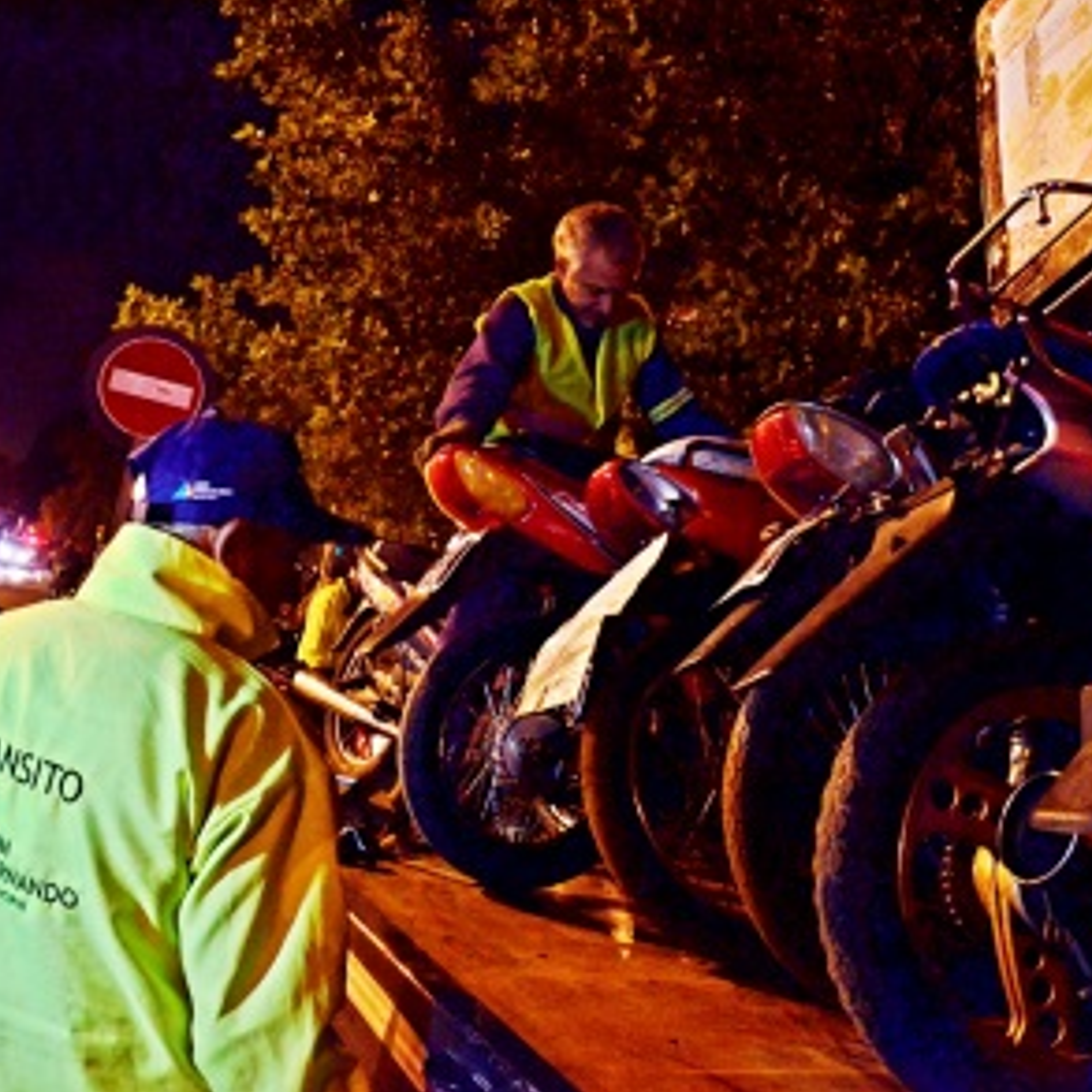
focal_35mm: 35
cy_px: 542
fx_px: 1249
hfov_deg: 47.1
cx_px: 611
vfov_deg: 47.2
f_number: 4.5
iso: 2000
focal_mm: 18
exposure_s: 1/30
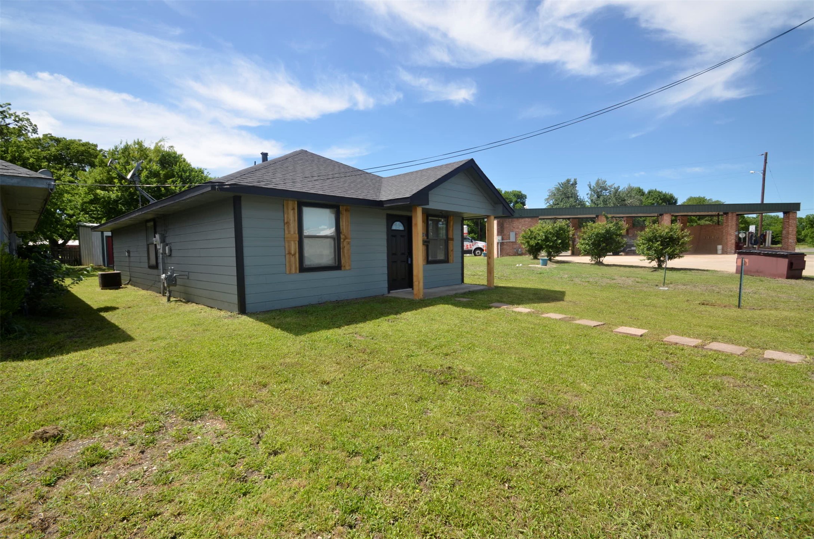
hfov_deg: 100.5
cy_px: 270
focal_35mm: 15
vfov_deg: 77.1
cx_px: 407
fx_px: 338
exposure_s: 1/250
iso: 100
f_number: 8
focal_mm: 10
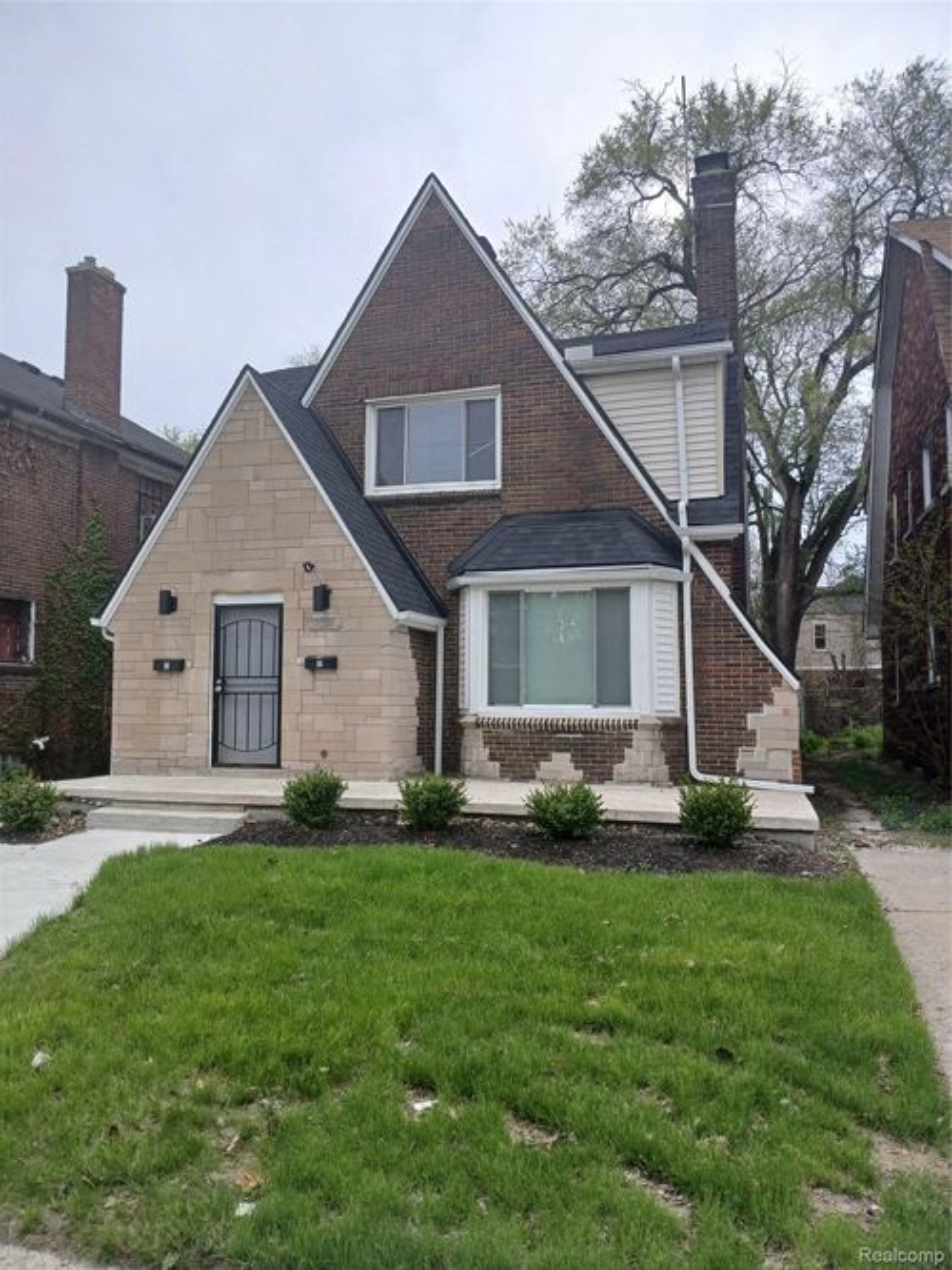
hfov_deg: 53.0
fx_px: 954
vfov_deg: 67.3
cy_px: 635
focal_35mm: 26
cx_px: 476
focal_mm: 3.98
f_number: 1.8
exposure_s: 1/214
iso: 20
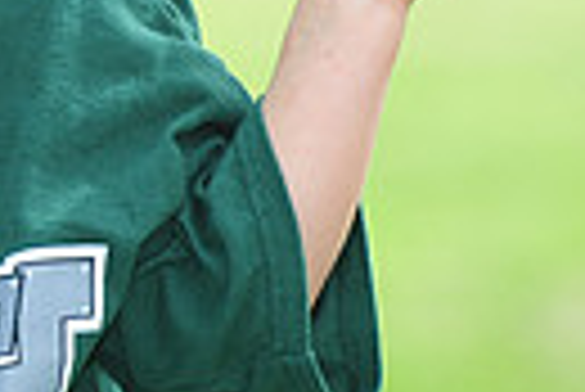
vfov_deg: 1.8
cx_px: -320
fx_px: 12689
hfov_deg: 2.6
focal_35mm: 780
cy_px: -351
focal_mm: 175
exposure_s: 1/1000
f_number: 5
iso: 400
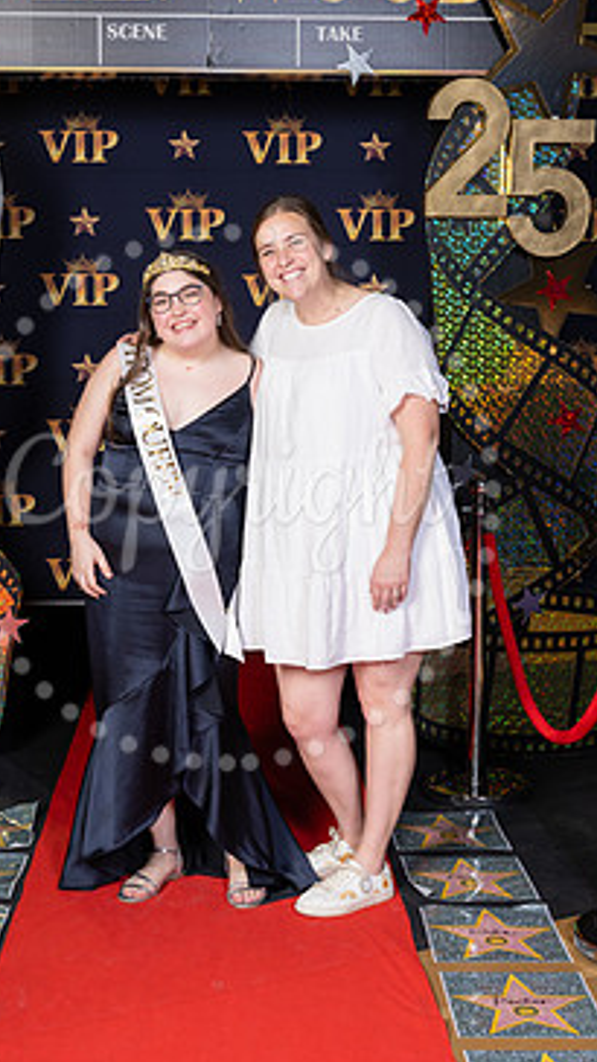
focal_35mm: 53
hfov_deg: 22.6
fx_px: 1493
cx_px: 227
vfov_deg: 39.2
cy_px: 495
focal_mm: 41
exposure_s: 1/125
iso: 400
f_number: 8
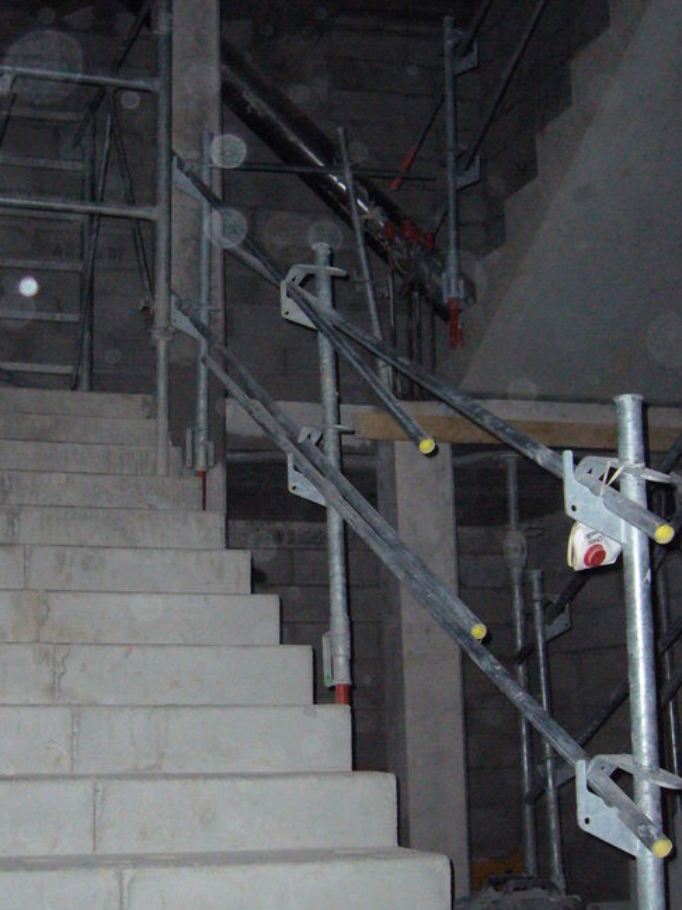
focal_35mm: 54
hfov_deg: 26.8
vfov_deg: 35.5
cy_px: 400
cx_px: 215
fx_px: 1419
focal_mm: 5.8
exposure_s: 1/60
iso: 320
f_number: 2.8
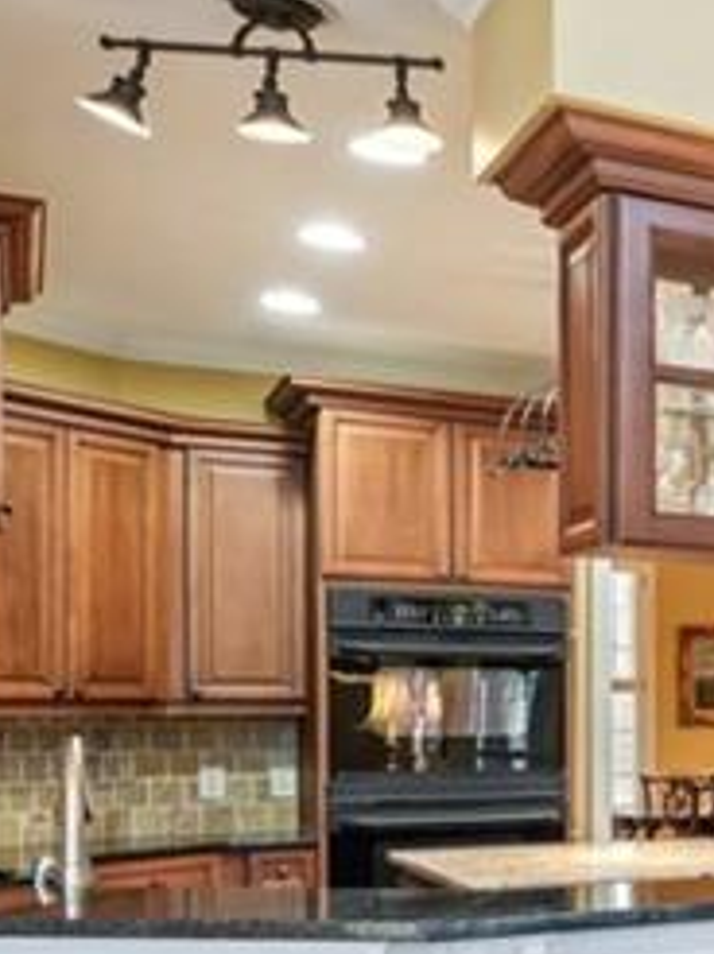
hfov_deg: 17.2
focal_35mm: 56
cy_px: 750
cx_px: 1502
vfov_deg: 33.5
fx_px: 1543
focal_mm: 14
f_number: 8
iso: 320
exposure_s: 1/6
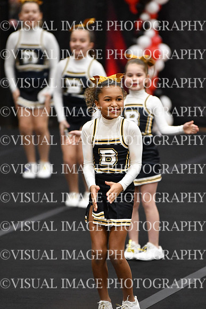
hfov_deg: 4.6
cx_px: 103
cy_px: 154
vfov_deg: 6.9
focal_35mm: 300
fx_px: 2573
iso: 5000
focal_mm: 200
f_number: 2.8
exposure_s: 1/800
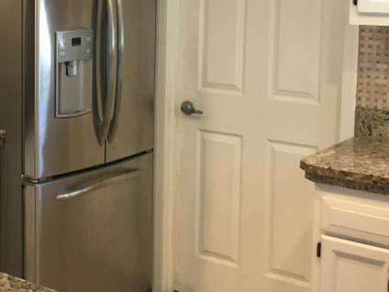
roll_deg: -0.1
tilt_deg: -4.3
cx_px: -37
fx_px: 787
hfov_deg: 25.7
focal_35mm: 70
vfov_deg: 20.7
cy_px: 51
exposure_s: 1/30
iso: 64
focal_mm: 4.15
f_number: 2.2
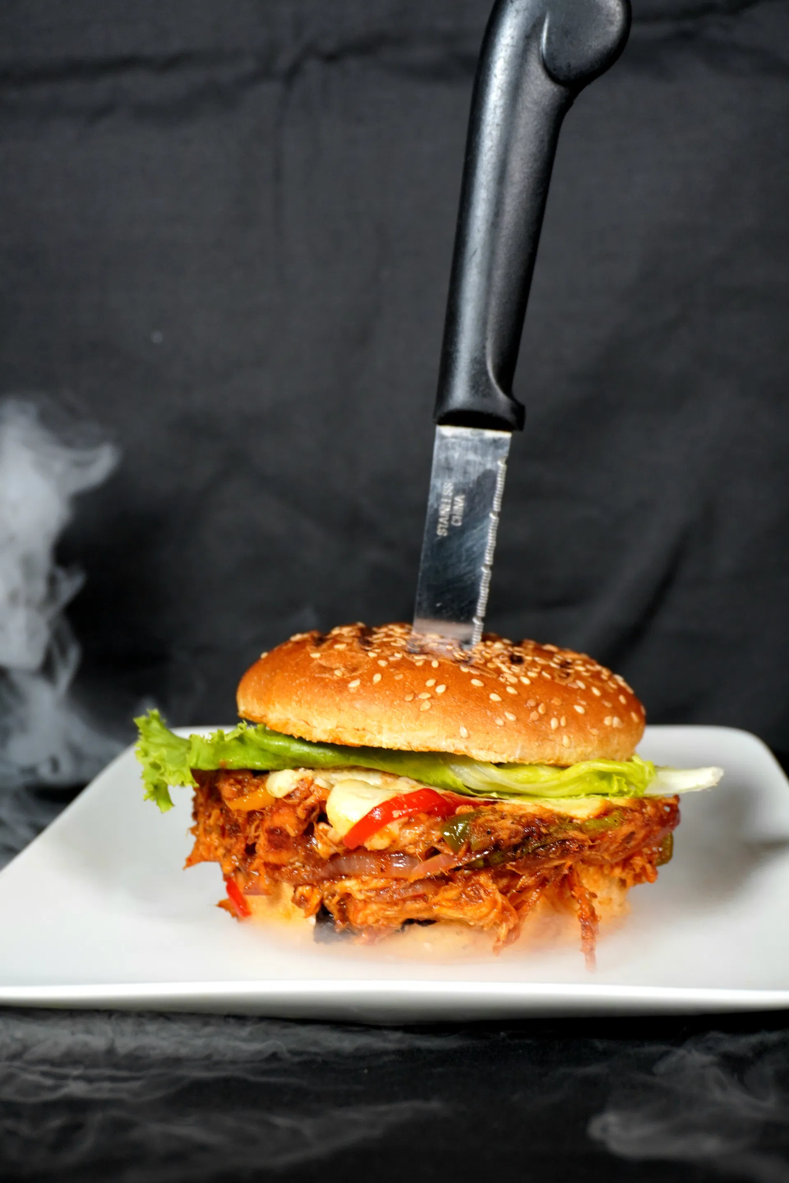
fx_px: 1874
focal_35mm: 57
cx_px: 394
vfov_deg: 35.1
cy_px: 592
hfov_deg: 23.8
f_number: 5.6
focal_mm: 38
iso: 320
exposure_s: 1/60.2
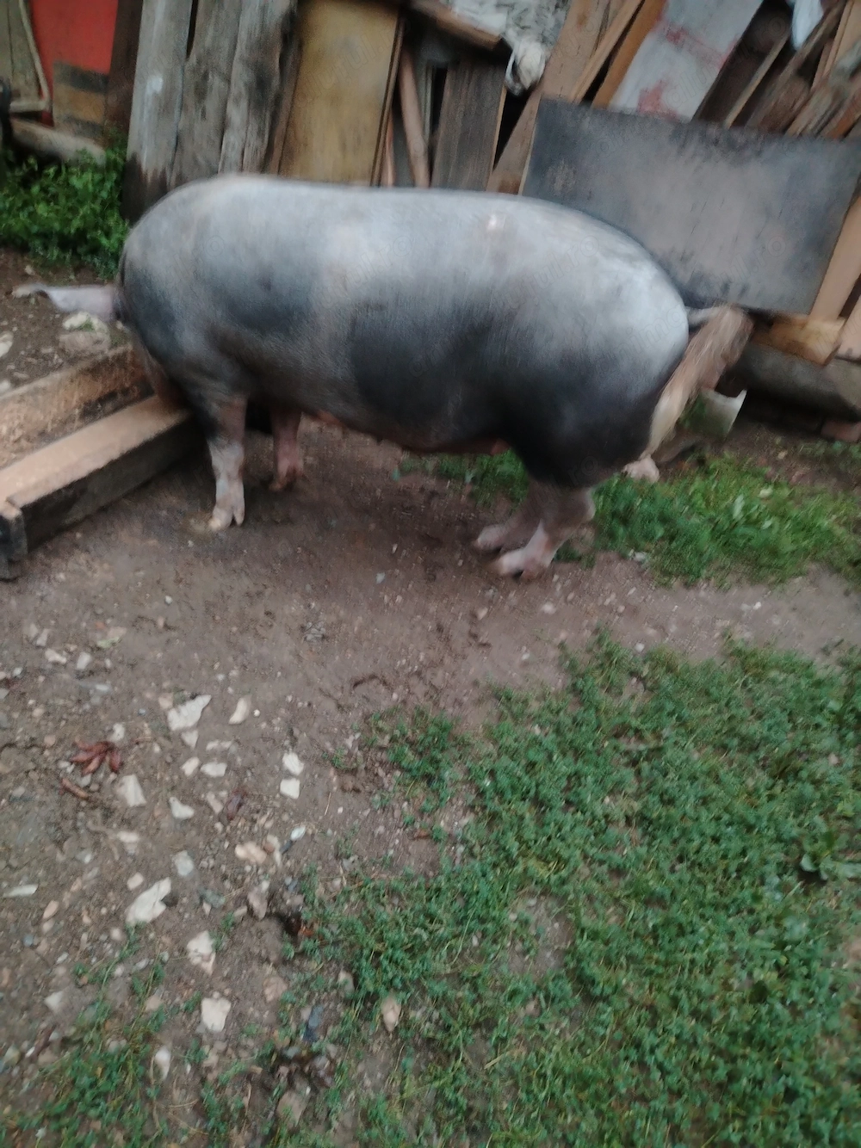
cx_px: 430
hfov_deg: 56.8
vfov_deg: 71.6
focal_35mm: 24
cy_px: 574
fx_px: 796
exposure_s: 1/25
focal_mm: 5.25
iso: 2569
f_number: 1.75
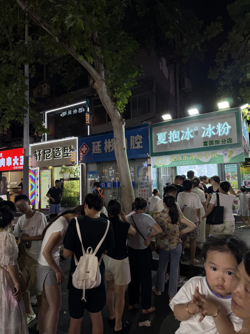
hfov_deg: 56.8
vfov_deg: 71.6
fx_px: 231
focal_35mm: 24
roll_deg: +1.5
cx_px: 125
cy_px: 167
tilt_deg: +4.3
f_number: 1.78
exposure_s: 1/100
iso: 80
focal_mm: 6.76
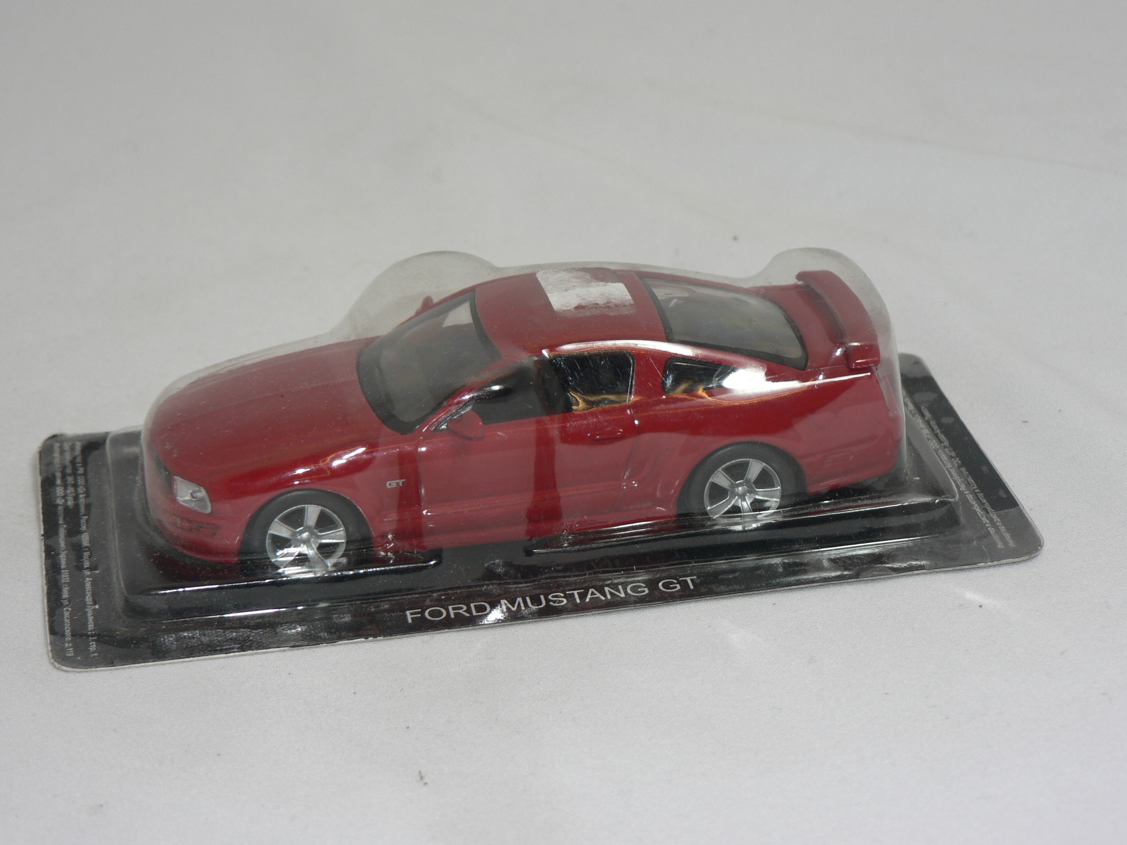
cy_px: 421
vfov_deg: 14.4
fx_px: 3353
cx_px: 562
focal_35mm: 103
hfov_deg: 19.1
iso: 80
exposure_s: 1/60
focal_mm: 16.9
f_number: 3.2
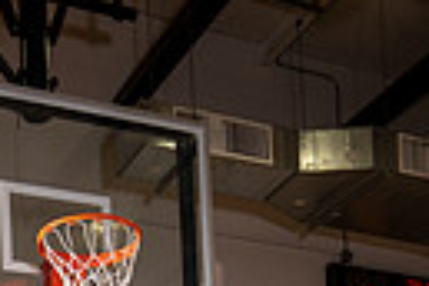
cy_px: 735
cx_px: 76
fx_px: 1001
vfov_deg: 12.1
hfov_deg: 23.8
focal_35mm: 84
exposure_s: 1/250
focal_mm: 24
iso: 320
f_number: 6.3
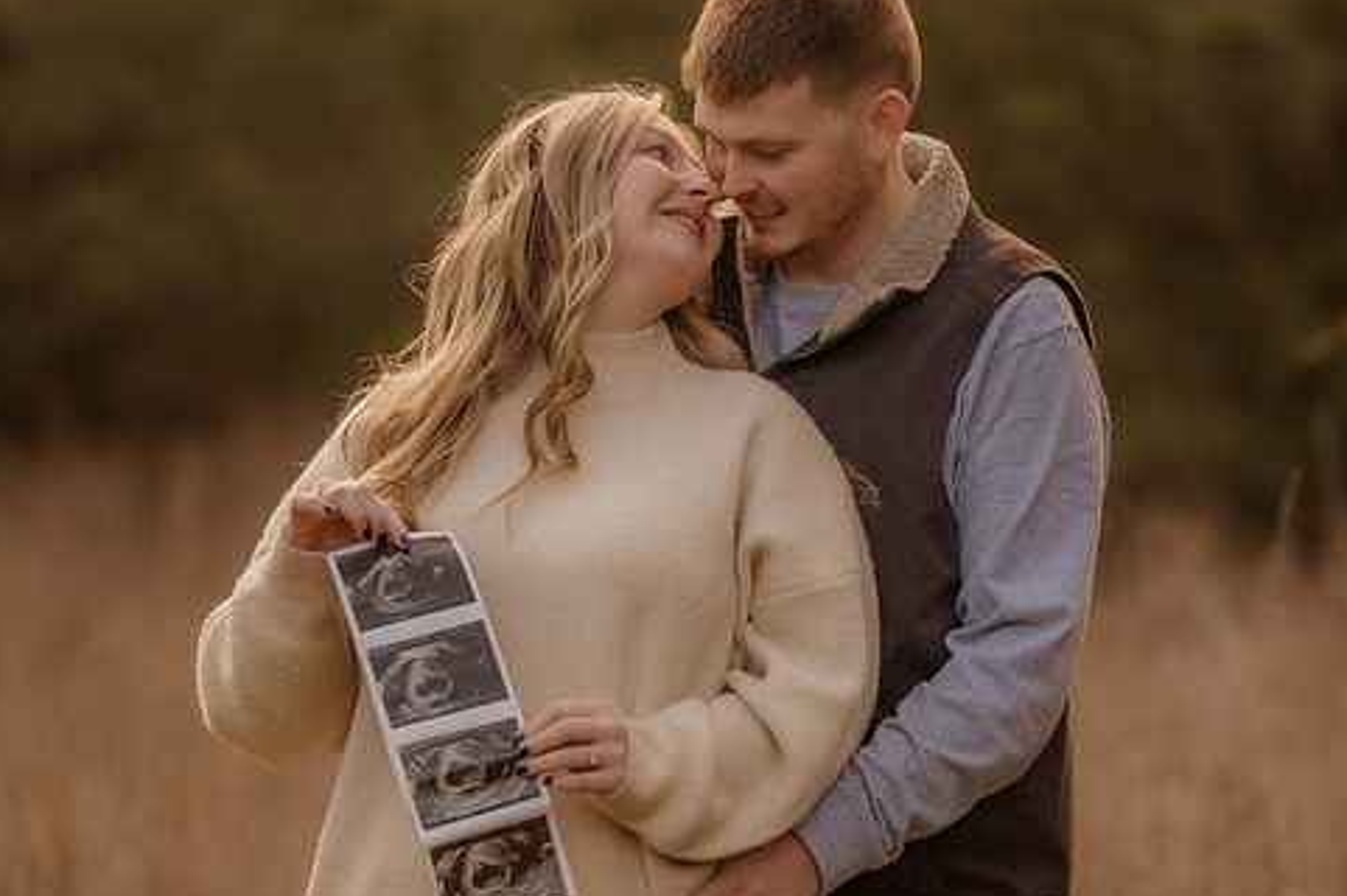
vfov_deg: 9.0
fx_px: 5721
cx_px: 709
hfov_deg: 13.4
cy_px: 510
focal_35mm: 153
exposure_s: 1/800
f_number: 1.4
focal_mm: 85
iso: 320
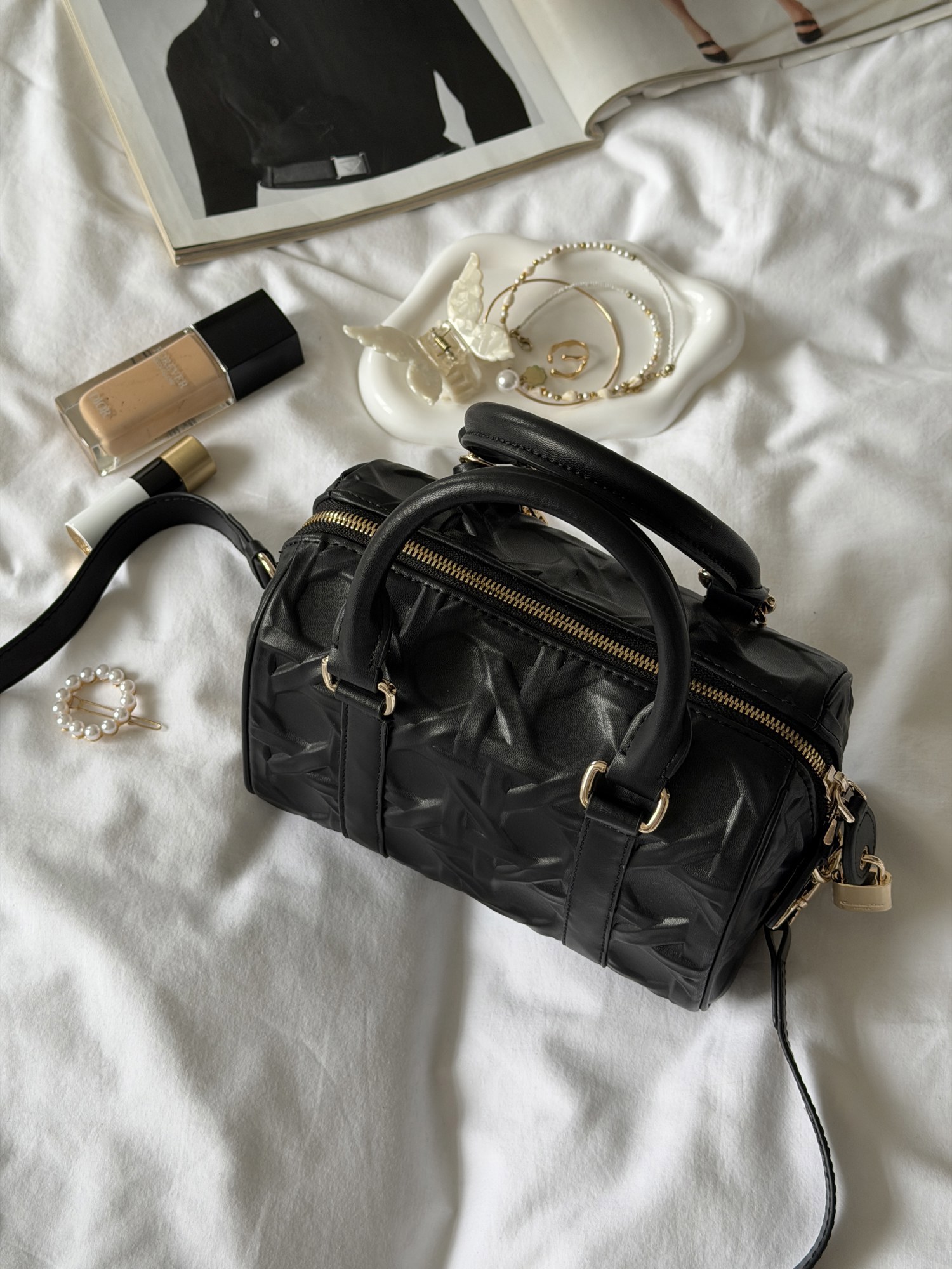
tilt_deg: -63.3
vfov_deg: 39.7
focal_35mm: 48
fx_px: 1760
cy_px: 634
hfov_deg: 30.3
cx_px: 476
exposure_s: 1/122
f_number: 1.78
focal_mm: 6.76
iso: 100
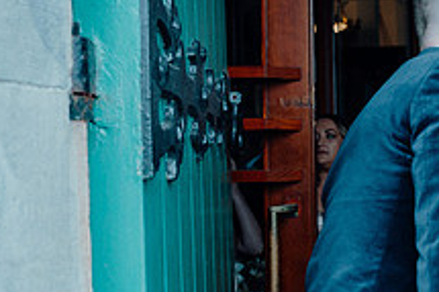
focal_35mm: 73
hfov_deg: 24.6
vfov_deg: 18.6
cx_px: 549
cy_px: 150
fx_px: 889
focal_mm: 27
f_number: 3.5
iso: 250
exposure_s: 1/200
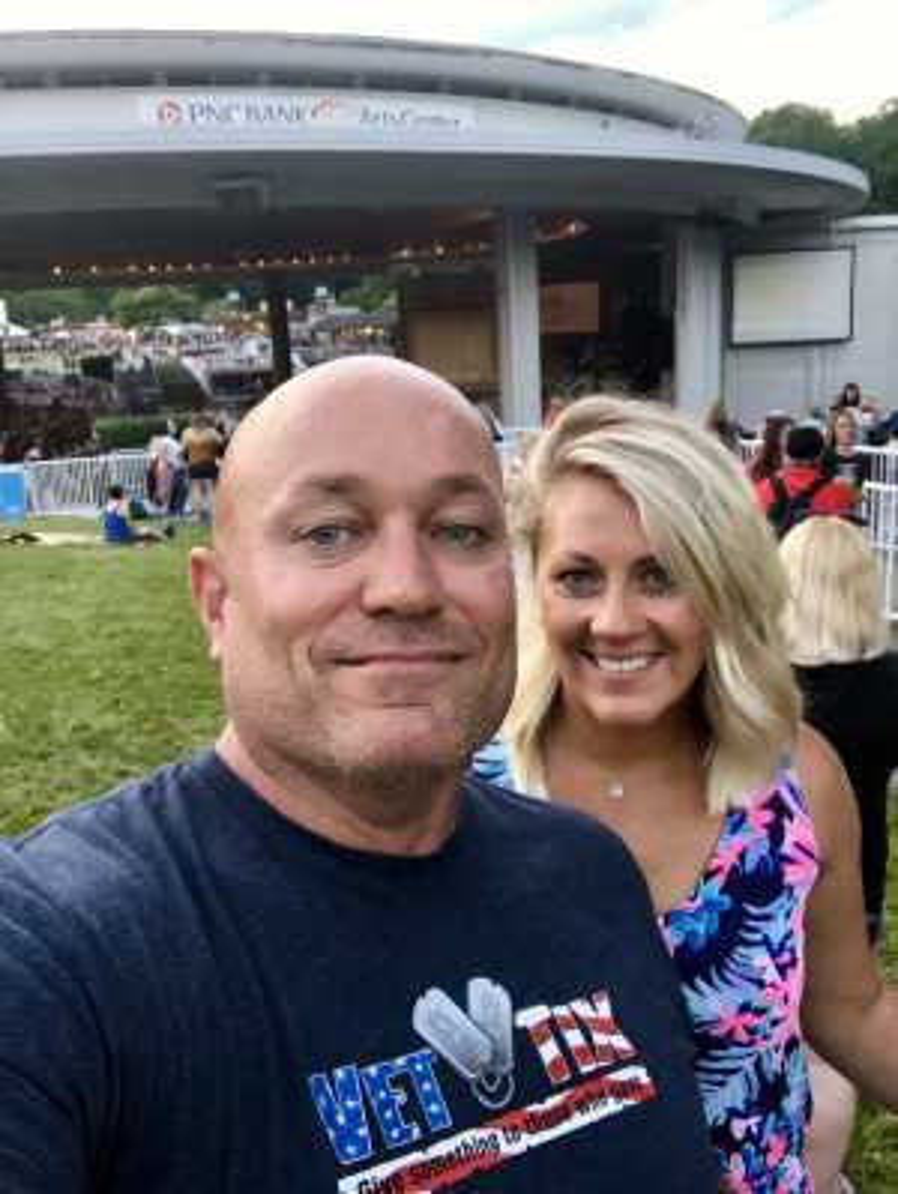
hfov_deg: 44.2
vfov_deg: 56.8
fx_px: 1105
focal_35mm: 32
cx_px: 449
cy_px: 597
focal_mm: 2.87
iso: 100
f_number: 2.2
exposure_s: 1/60
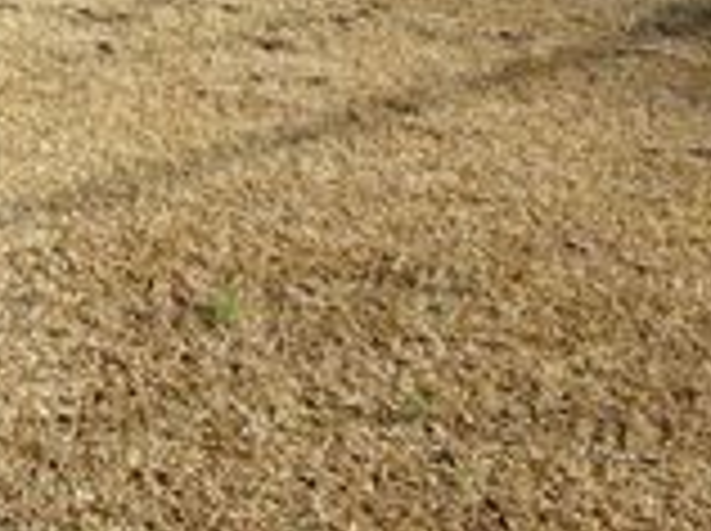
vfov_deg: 12.3
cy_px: -277
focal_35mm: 114
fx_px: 2338
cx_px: -364
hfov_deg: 15.8
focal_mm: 6.17
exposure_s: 1/400
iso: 80
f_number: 4
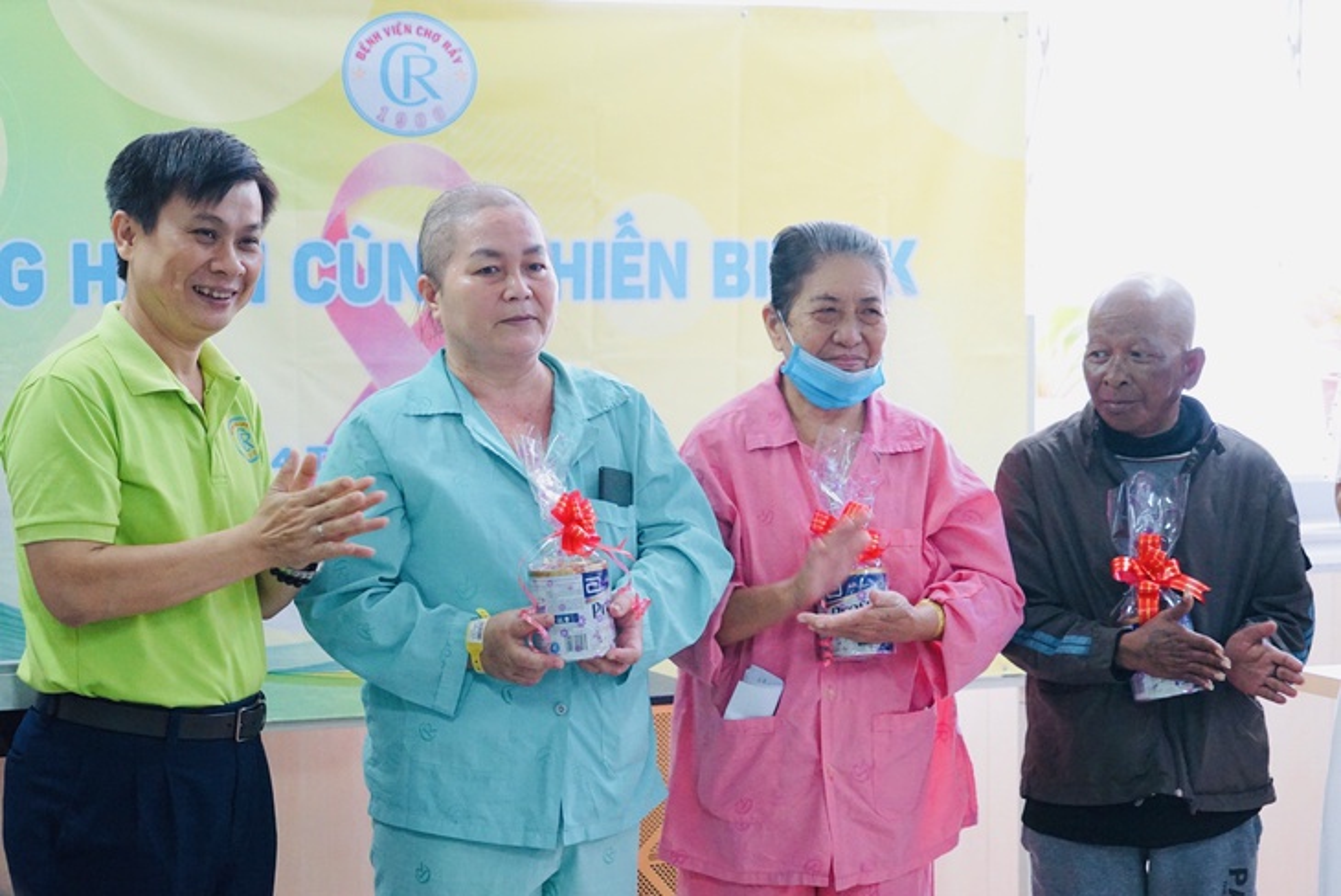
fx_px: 3169
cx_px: 670
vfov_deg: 16.1
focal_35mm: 85
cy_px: 448
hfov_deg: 23.9
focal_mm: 85
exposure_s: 1/160
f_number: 5.6
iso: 6400
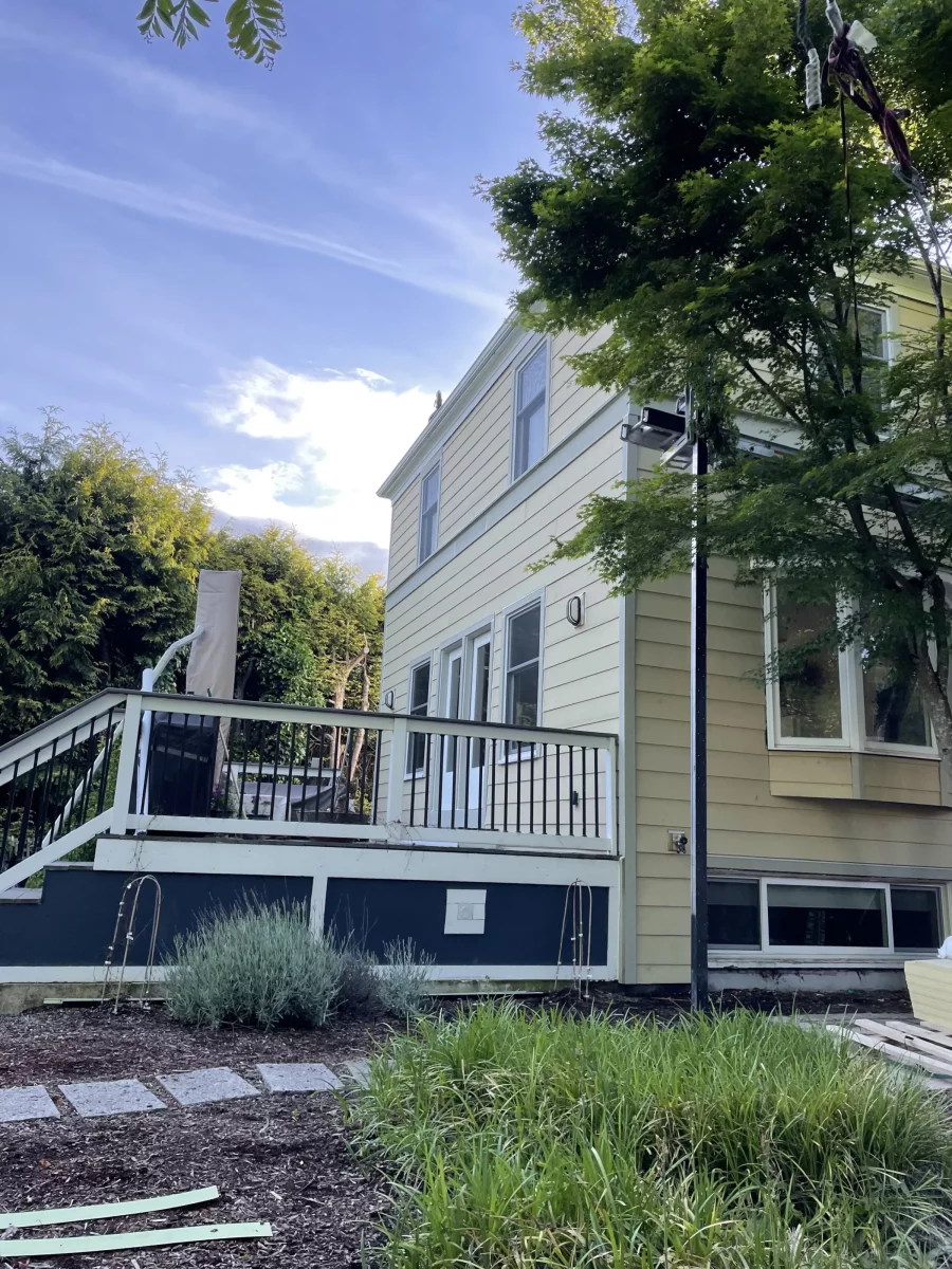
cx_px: 476
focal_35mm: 26
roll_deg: -0.7
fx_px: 953
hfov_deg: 53.1
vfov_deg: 67.3
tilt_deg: +12.3
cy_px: 634
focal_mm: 4.2
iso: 32
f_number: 1.6
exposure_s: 1/525
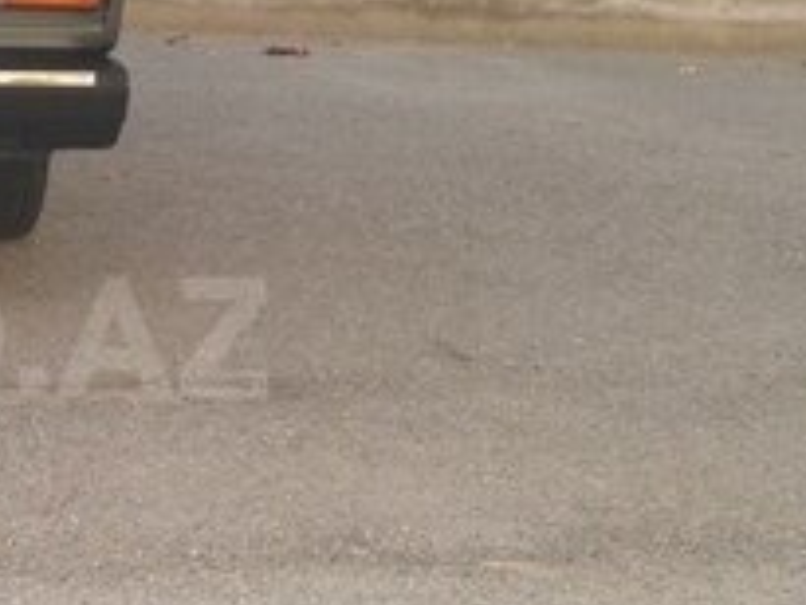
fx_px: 2470
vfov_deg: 14.0
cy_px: 336
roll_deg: -4.3
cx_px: -134
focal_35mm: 106
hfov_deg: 17.7
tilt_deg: -7.4
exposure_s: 1/596
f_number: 2.4
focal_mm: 4.12
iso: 50
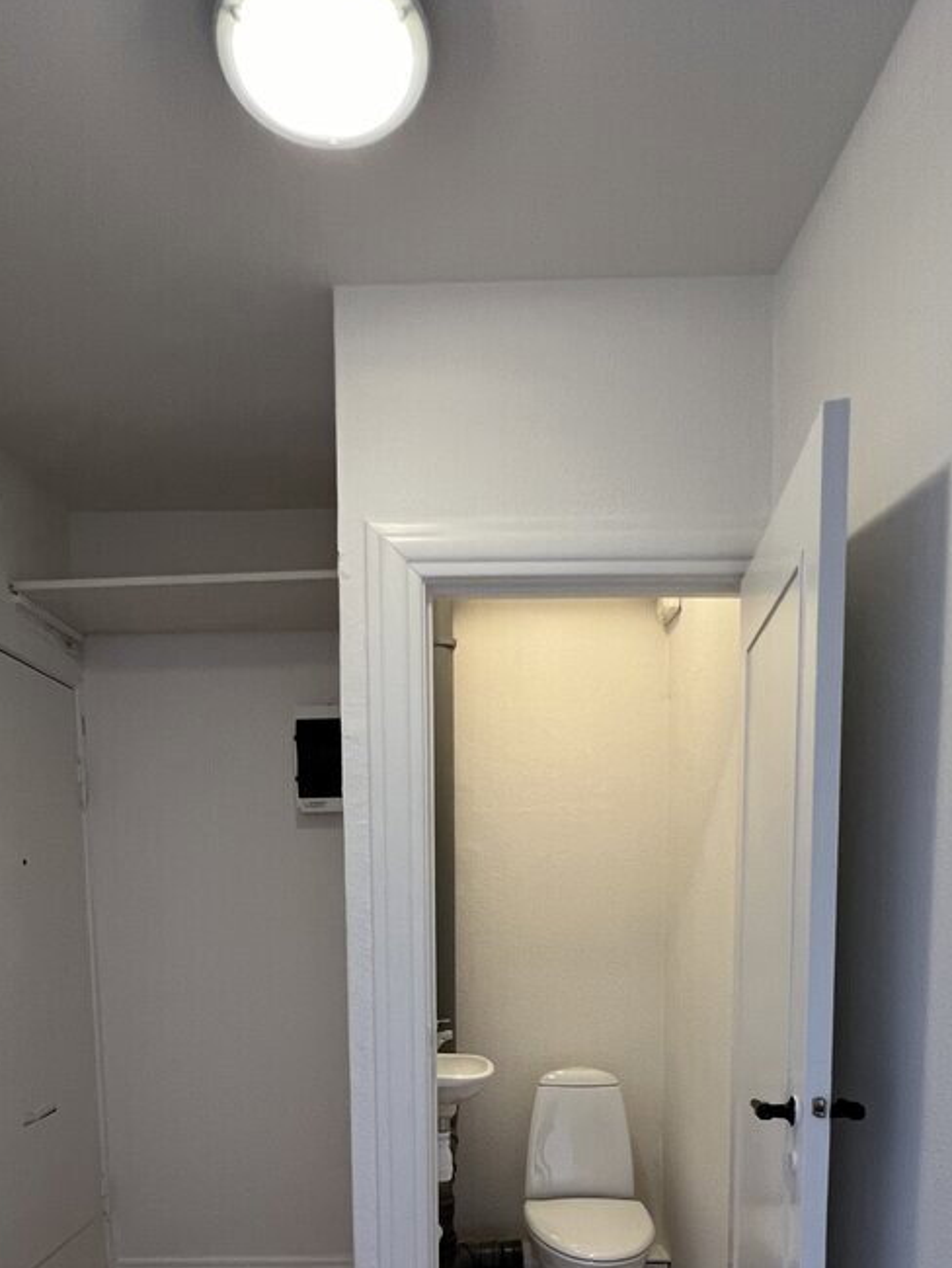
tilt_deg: -9.3
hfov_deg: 56.8
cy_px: 1024
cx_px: 441
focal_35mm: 24
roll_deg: -1.1
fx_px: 879
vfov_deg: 64.8
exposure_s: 1/50
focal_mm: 1.57
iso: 200
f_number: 1.8
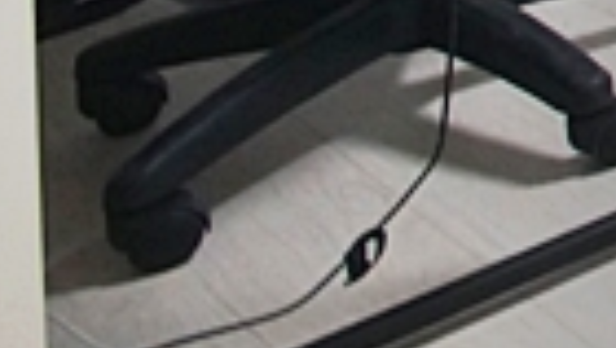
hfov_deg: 12.5
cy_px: -753
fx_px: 1471
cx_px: 1725
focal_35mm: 90
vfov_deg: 9.7
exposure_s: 1/13
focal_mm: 10
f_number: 9
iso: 800
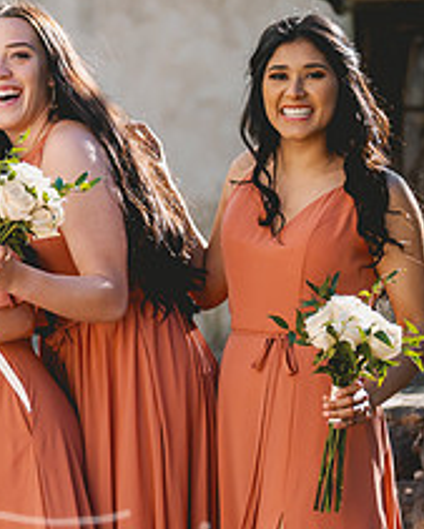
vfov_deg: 11.1
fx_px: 2712
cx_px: -205
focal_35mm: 173
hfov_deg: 8.7
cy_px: 340
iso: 80
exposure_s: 1/2500
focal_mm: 50
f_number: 1.8
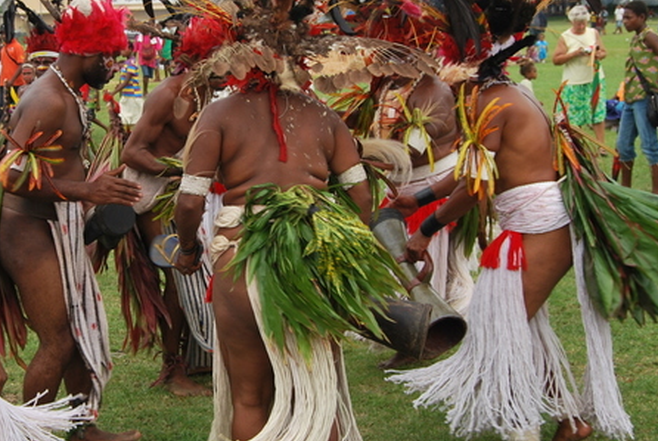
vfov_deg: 22.0
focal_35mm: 62
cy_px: 192
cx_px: 162
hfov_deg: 31.8
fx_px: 1133
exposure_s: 1/160
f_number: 6.3
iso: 100
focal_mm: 23
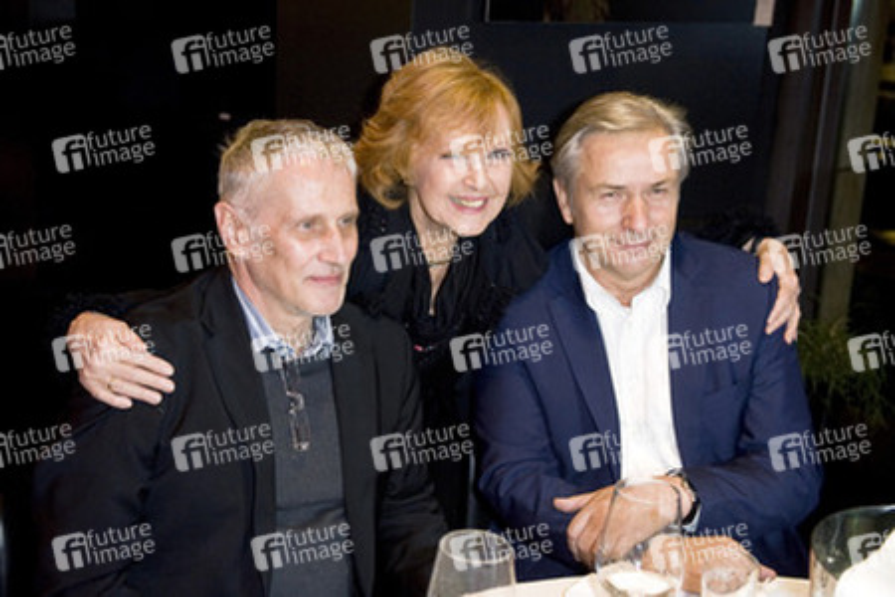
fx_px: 1193
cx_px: 448
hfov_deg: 41.1
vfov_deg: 28.1
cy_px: 298
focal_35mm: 48
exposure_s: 1/40
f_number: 3.5
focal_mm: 48
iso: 1250
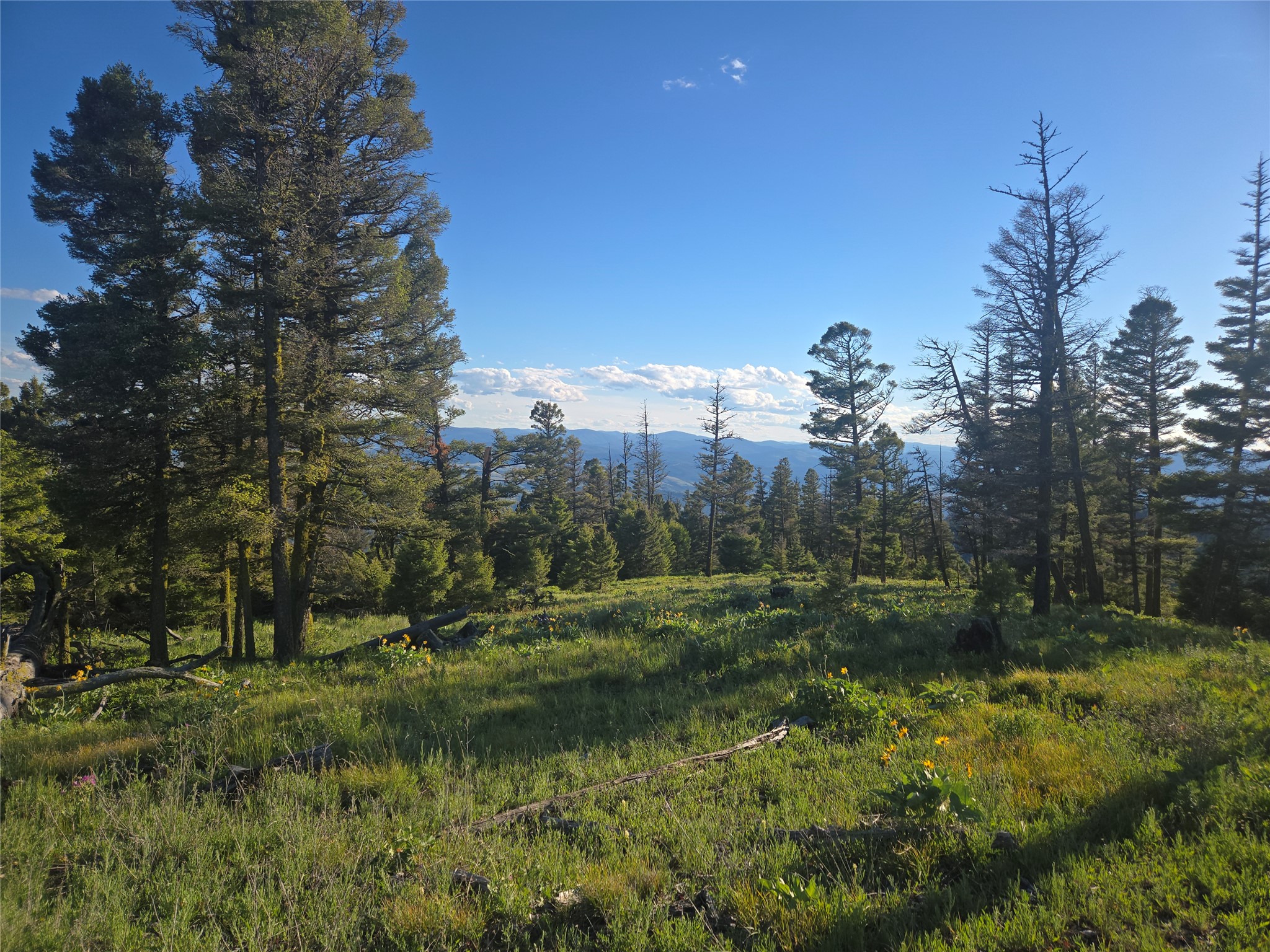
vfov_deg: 58.9
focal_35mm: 23
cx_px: 635
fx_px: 844
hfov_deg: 73.9
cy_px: 476
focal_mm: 5.4
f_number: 1.8
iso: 25
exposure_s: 1/1457
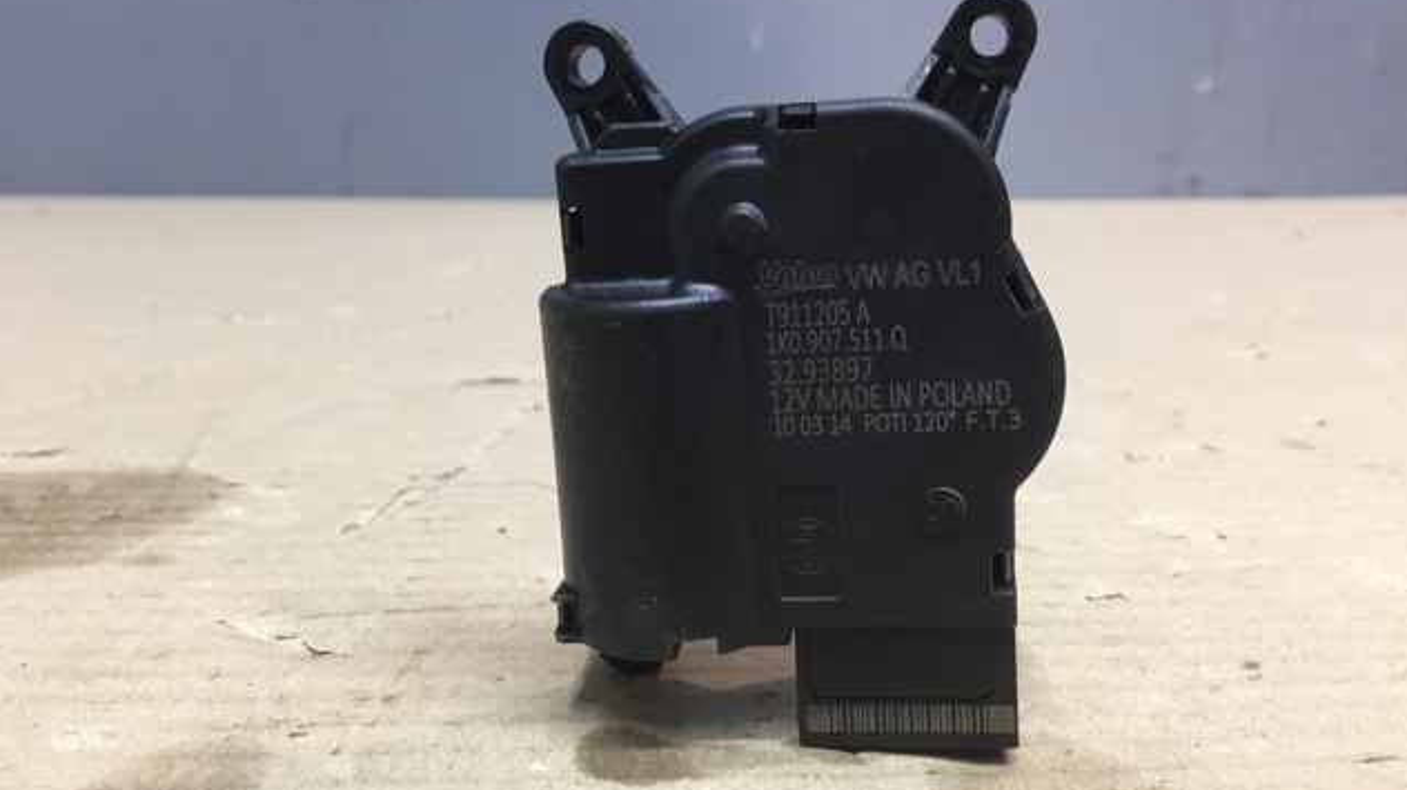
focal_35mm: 32
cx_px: 710
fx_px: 1193
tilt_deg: -12.3
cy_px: 361
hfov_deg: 61.0
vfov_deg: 36.6
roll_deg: -1.4
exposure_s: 1/33
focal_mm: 4.15
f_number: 2.2
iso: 100
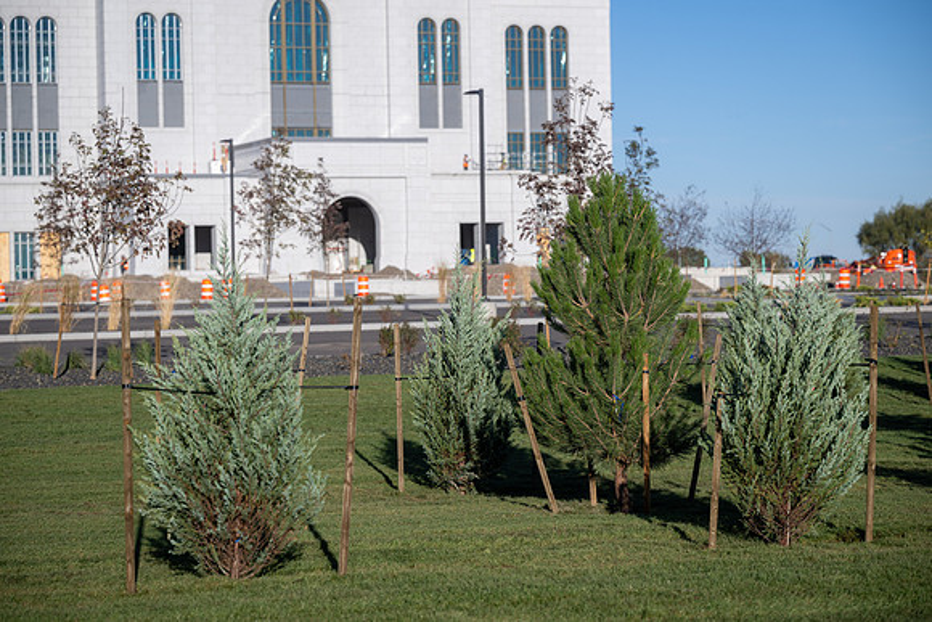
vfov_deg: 13.8
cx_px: 466
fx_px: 2577
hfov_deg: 20.5
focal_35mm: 100
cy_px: 311
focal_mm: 97
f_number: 3.5
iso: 100
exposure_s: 1/1600
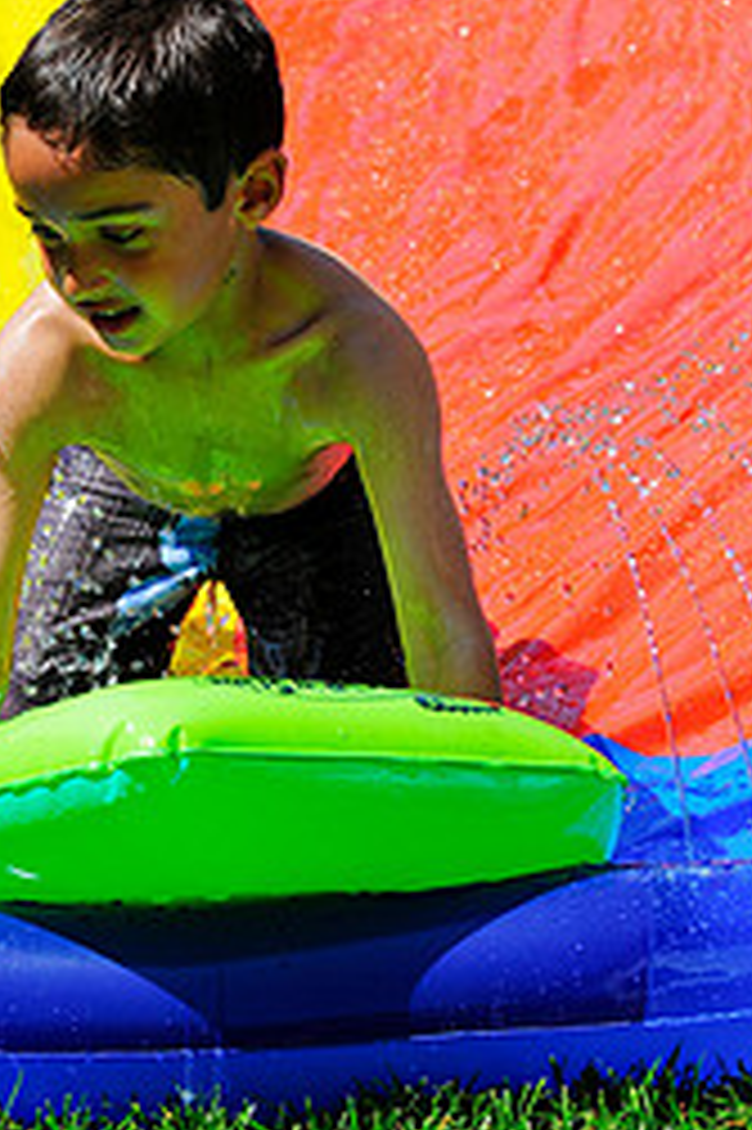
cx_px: 182
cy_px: 576
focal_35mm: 188
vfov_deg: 10.9
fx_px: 5898
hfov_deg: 7.3
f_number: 6.3
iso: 200
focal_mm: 70
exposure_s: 1/640
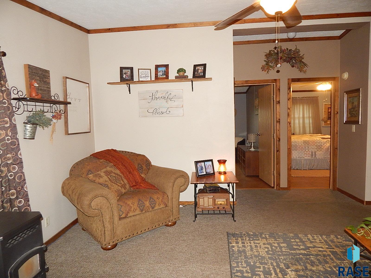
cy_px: 139
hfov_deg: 76.4
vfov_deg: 61.1
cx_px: 186
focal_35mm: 22
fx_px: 236
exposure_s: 1/30
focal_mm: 4
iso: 280
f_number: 3
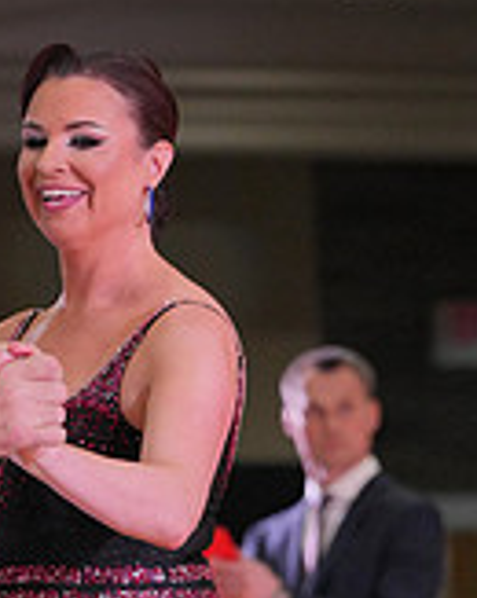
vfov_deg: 4.4
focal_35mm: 441
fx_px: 7797
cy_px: 814
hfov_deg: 3.5
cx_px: -222
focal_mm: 132
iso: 2000
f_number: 4
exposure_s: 1/500
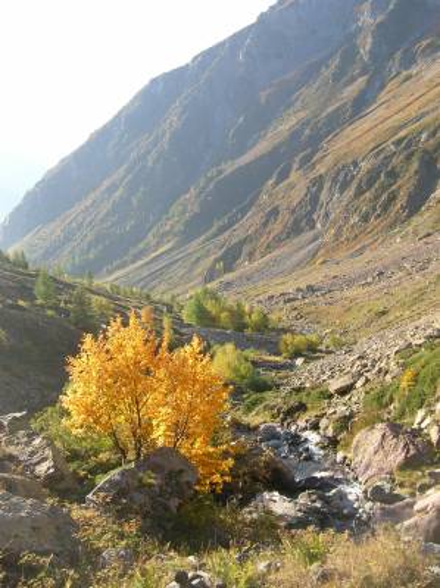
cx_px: 220
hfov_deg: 38.6
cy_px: 294
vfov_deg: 50.2
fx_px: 628
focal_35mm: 37
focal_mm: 6.2
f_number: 2.7
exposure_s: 1/238
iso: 50
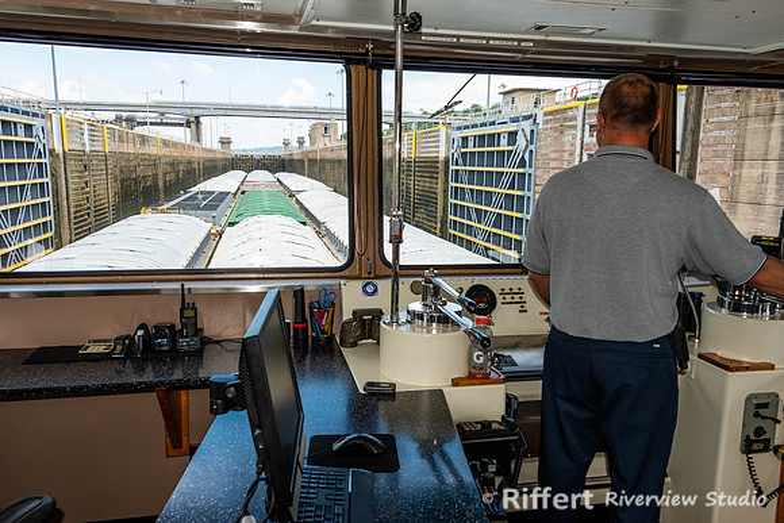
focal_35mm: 28
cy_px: 262
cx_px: 392
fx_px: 619
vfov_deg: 45.8
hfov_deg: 64.7
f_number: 10
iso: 110
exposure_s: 1/60
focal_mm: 28
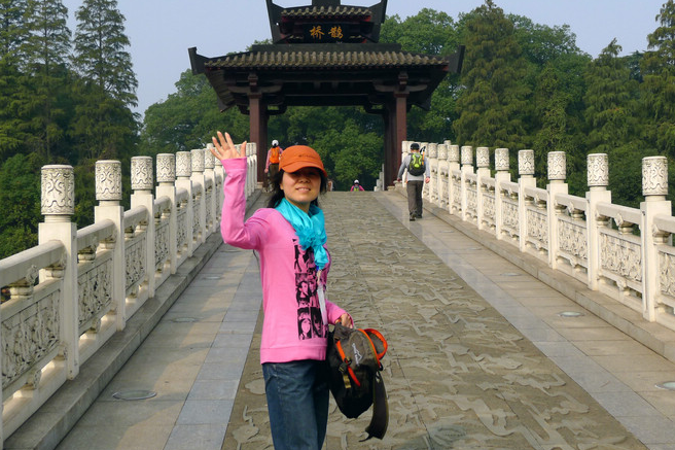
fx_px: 1143
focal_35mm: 61
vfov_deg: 22.2
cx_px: 368
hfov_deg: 32.9
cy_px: 244
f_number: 2.7
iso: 100
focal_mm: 10.7
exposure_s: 1/2000
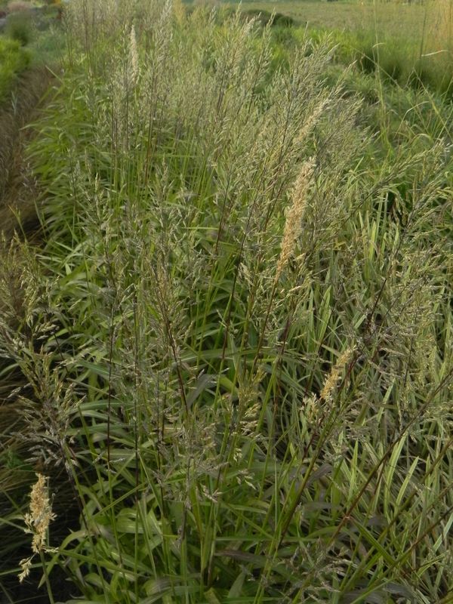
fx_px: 506
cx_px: 226
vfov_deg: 61.7
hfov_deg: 48.2
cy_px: 302
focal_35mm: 29
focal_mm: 5.2
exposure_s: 1/400
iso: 160
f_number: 3.2
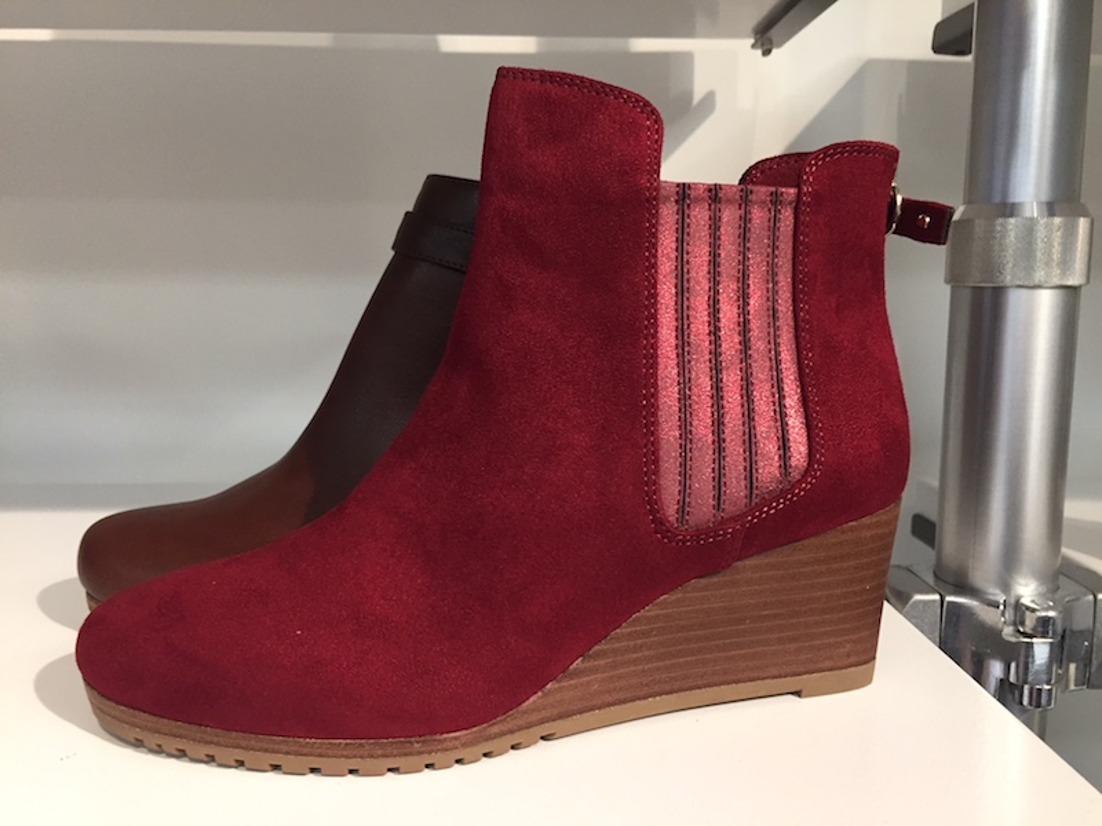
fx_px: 923
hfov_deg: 61.7
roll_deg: -0.5
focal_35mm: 29
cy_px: 413
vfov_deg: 48.2
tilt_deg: -9.0
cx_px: 551
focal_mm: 4.15
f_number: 2.2
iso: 50
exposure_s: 1/30
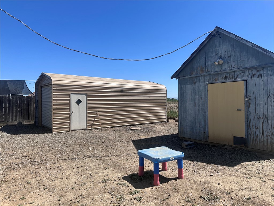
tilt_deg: -0.3
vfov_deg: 56.8
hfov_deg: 71.6
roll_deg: +0.5
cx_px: 137
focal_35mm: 24
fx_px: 190
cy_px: 103
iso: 80
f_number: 1.78
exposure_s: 1/5000
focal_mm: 6.86
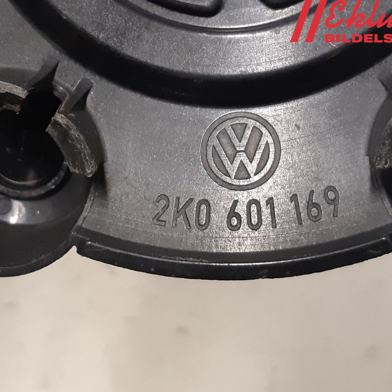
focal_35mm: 31
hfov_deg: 52.5
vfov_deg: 52.5
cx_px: 184
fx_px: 397
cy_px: 197
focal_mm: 3.93
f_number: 1.7
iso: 200
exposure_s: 1/33
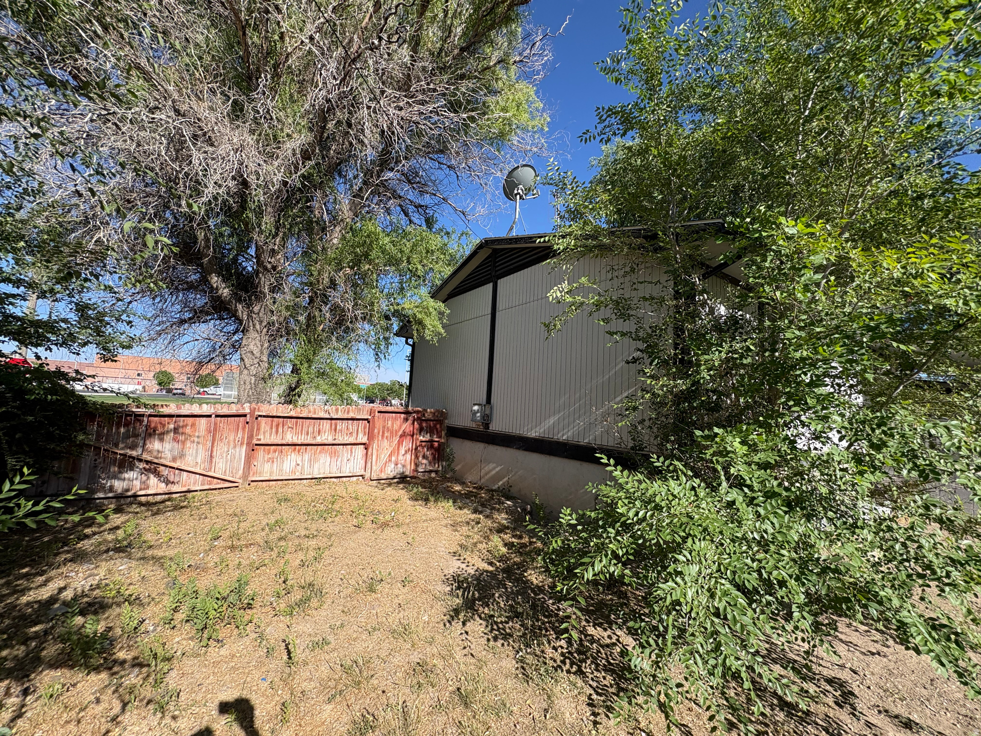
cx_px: 490
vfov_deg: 85.7
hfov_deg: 102.1
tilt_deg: +5.4
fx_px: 397
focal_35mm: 14
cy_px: 368
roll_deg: -4.8
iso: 50
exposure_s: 1/932
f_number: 2.2
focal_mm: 2.22
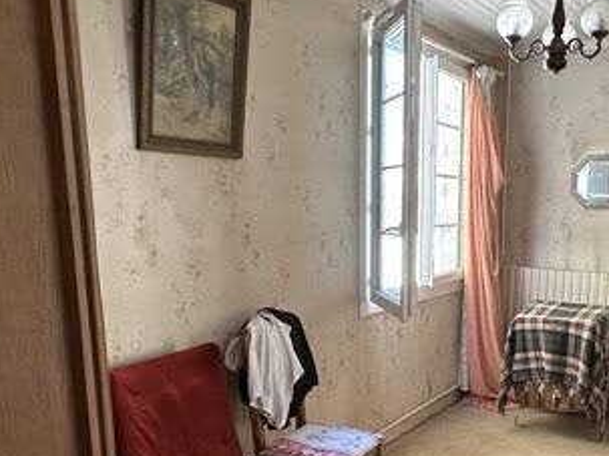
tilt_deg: -10.7
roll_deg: -0.9
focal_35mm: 37
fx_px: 651
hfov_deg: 49.6
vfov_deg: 38.1
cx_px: 386
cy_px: 313
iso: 320
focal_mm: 2.22
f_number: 2.2
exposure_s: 1/50
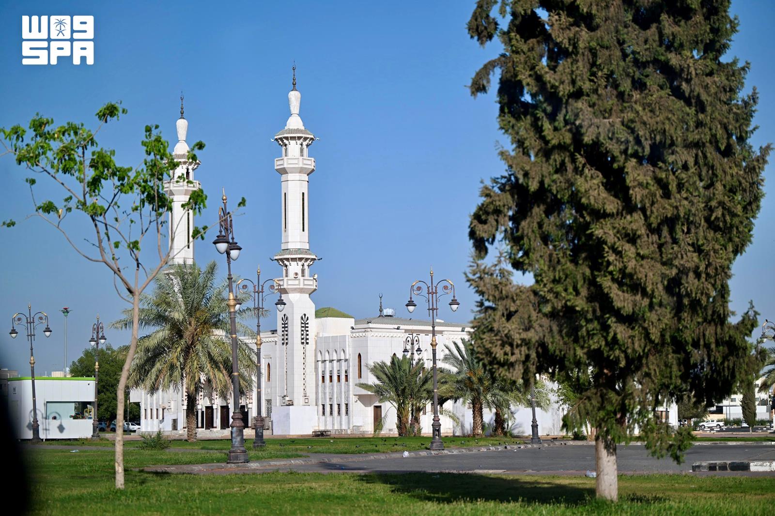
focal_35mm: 79
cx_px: 388
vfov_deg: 17.3
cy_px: 258
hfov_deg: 25.7
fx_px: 1700
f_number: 2.8
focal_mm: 79
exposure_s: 1/1000
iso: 200
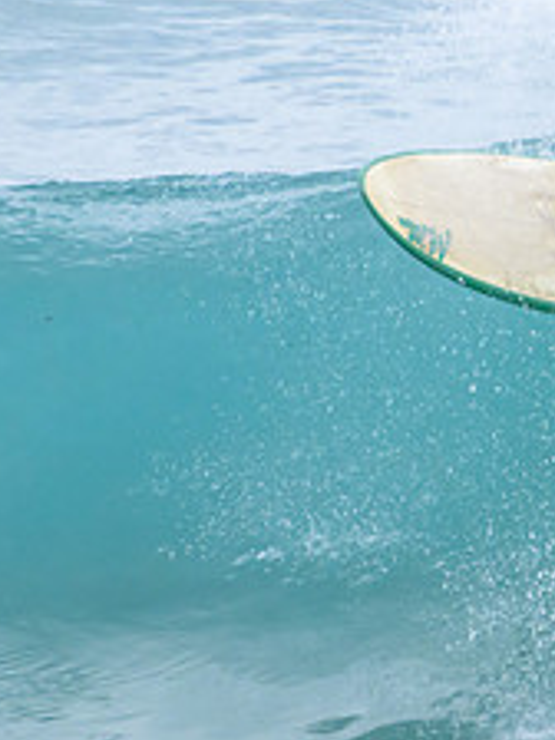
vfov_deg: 1.0
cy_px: 276
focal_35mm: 1995
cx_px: 905
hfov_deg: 0.7
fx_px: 42648
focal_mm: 800
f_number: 11
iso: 4000
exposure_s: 1/2000
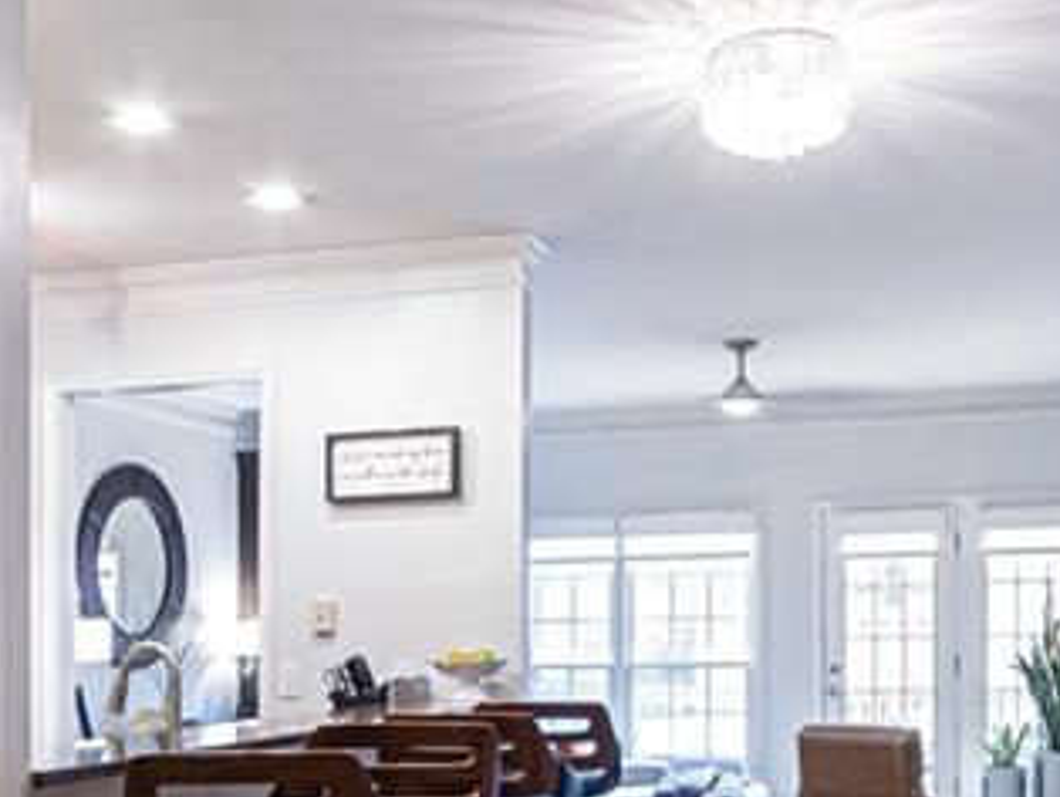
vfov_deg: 29.2
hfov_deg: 40.4
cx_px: 560
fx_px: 1440
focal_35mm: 47
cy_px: 767
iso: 200
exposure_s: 1/1.67
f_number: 8
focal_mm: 10
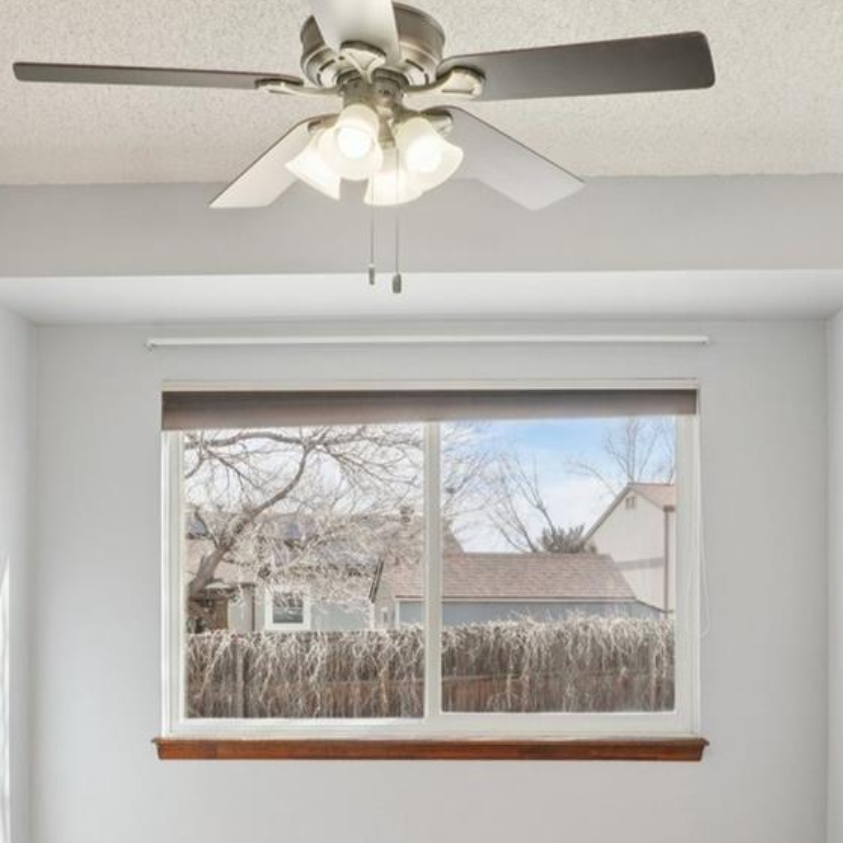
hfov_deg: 41.5
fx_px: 1108
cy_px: 627
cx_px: 493
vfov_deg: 40.5
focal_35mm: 40
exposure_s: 1/45
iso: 100
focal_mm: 11
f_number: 8
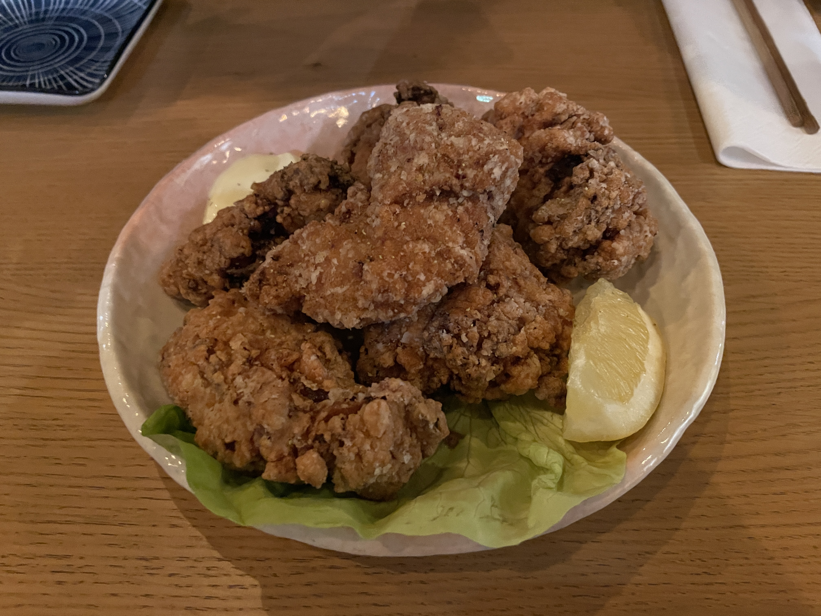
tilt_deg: -50.9
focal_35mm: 26
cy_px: 308
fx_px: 617
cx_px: 410
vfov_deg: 53.1
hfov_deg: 67.3
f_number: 1.6
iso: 800
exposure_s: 1/25
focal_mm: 4.2
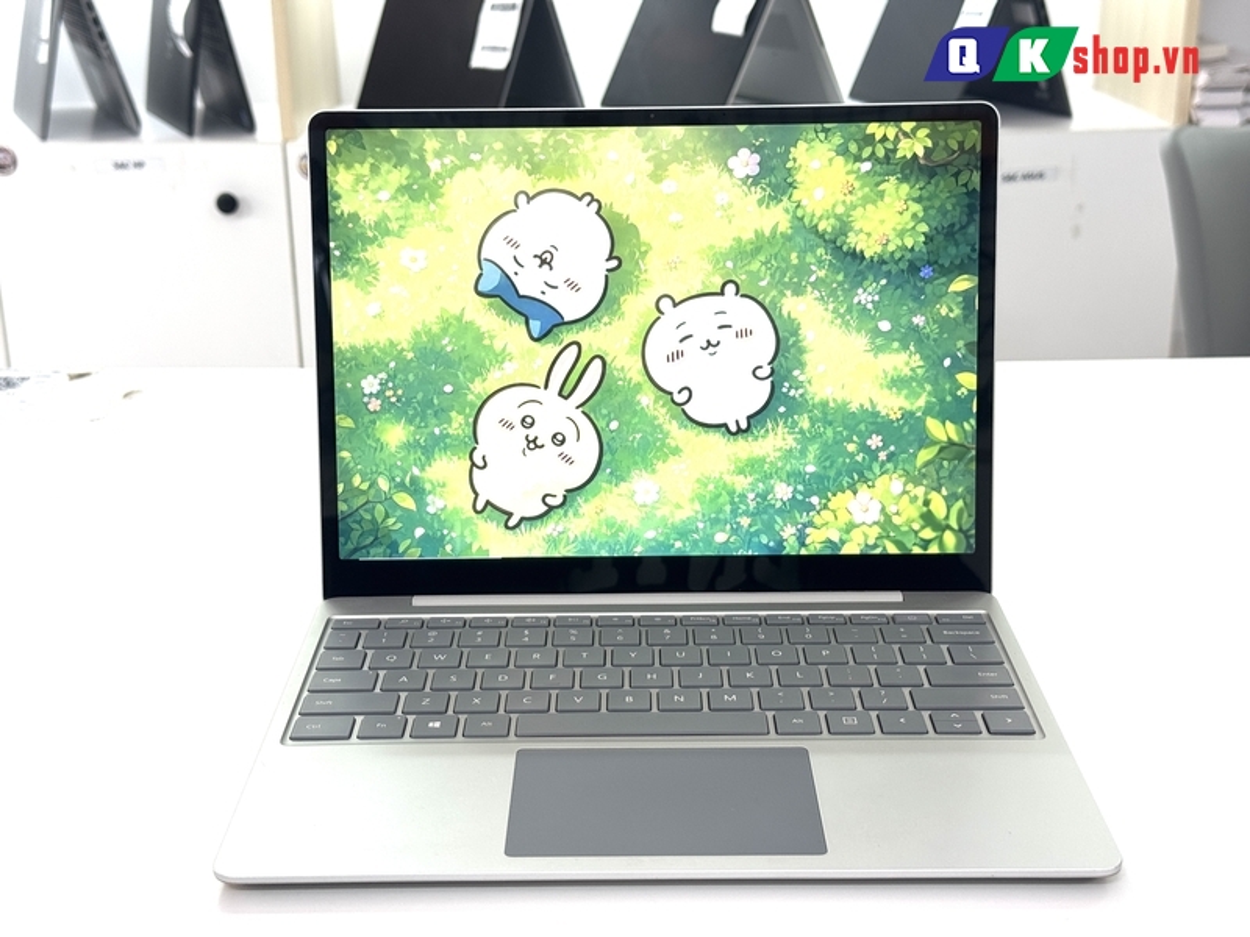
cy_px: 468
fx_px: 1733
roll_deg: +1.6
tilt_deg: -19.7
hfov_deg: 39.7
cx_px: 625
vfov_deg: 30.3
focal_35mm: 48
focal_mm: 6.76
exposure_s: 1/121
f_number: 1.78
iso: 50
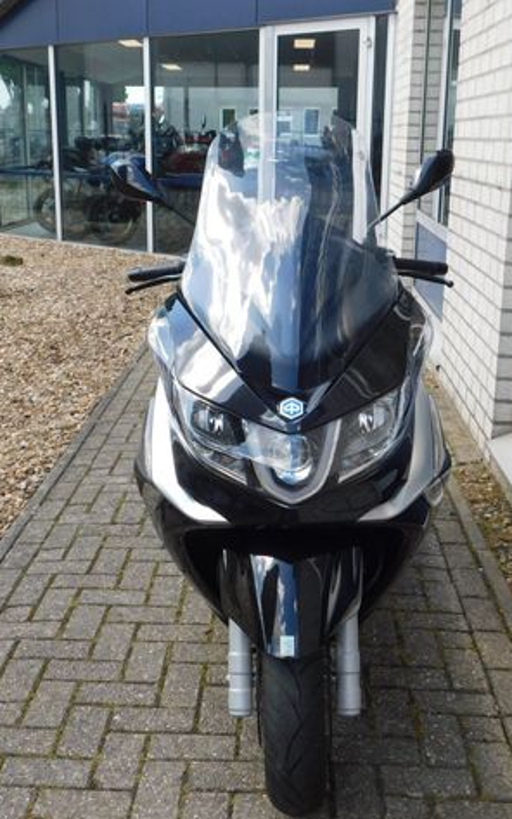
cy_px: 414
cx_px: 249
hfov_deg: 29.9
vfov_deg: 46.2
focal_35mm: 43
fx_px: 959
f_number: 3.2
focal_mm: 5.3
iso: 125
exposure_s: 1/400
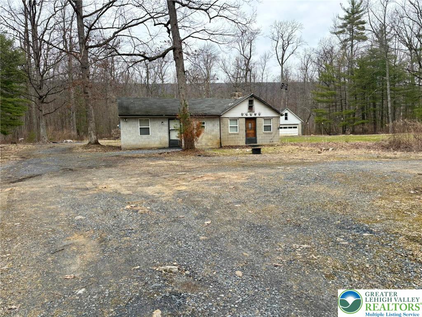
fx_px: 317
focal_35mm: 26
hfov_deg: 67.3
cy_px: 158
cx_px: 211
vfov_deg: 53.1
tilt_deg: -4.4
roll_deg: +1.4
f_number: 1.6
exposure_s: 1/1420
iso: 50
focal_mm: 5.96
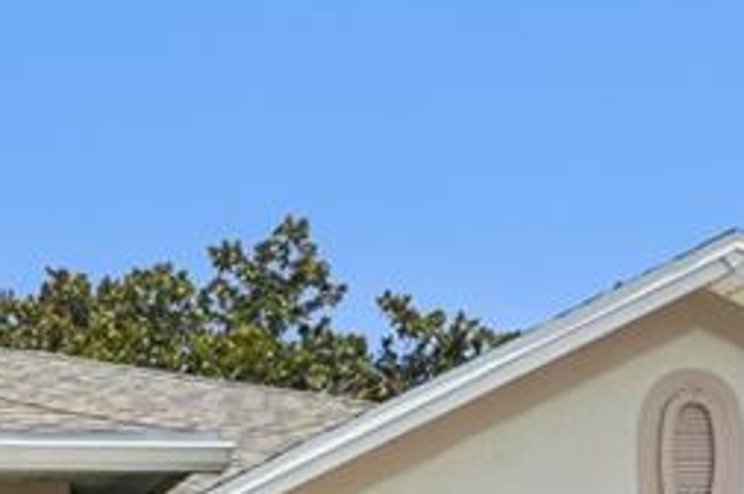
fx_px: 1961
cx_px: -582
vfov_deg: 12.7
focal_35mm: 95
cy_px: 967
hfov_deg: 17.5
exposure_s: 1/500
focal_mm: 15
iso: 200
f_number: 9
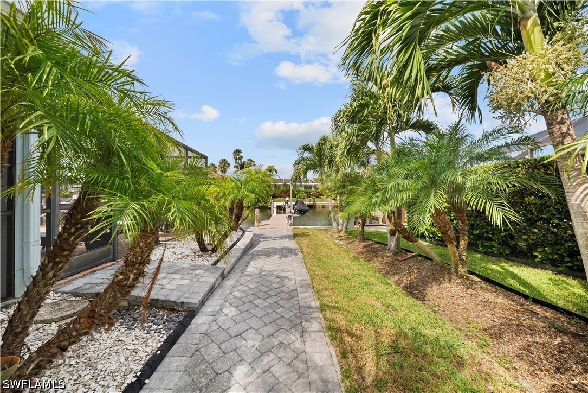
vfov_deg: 90.0
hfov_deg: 112.6
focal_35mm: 12
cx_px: 294
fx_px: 196
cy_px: 196
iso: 2000
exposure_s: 1/640
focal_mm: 12
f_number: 11
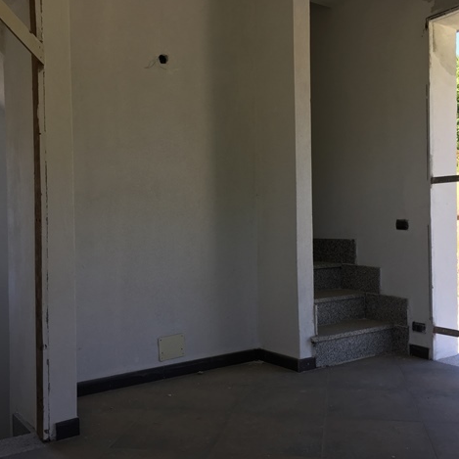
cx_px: 256
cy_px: 225
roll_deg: +0.3
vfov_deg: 47.2
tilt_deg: -0.5
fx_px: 525
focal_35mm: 35
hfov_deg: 47.1
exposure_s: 1/173
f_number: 2.2
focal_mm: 4.15
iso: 32
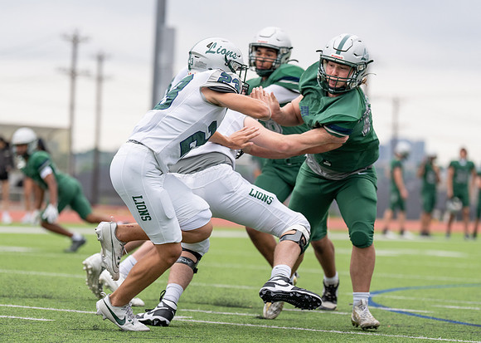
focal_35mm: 185
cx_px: 202
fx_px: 2531
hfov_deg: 10.9
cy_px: 178
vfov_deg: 7.7
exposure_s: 1/1250
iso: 250
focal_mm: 136
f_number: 2.8
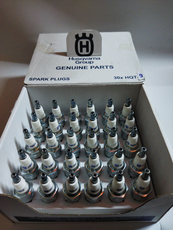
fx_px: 180
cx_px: 86
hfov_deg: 51.4
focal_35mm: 27
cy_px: 115
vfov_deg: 65.3
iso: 566
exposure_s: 1/25
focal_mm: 4.71
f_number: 1.79
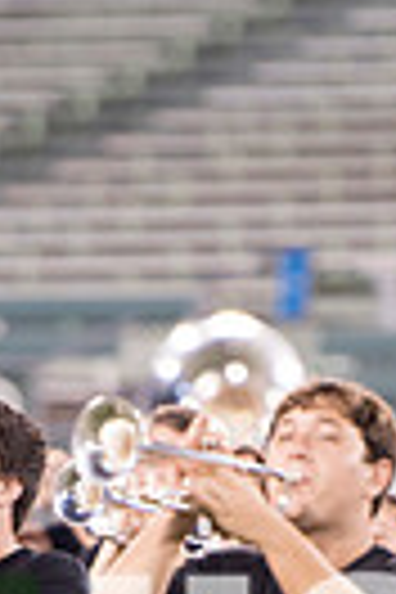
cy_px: 785
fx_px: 14519
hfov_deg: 1.6
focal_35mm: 880
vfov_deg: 2.3
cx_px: 112
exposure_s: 1/320
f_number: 2.8
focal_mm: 200
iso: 1000
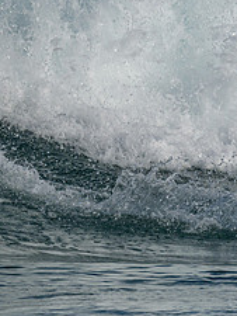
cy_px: 108
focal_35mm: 2510
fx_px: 22891
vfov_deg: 0.8
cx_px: 276
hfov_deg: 0.6
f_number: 8
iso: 200
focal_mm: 800
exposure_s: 1/2000
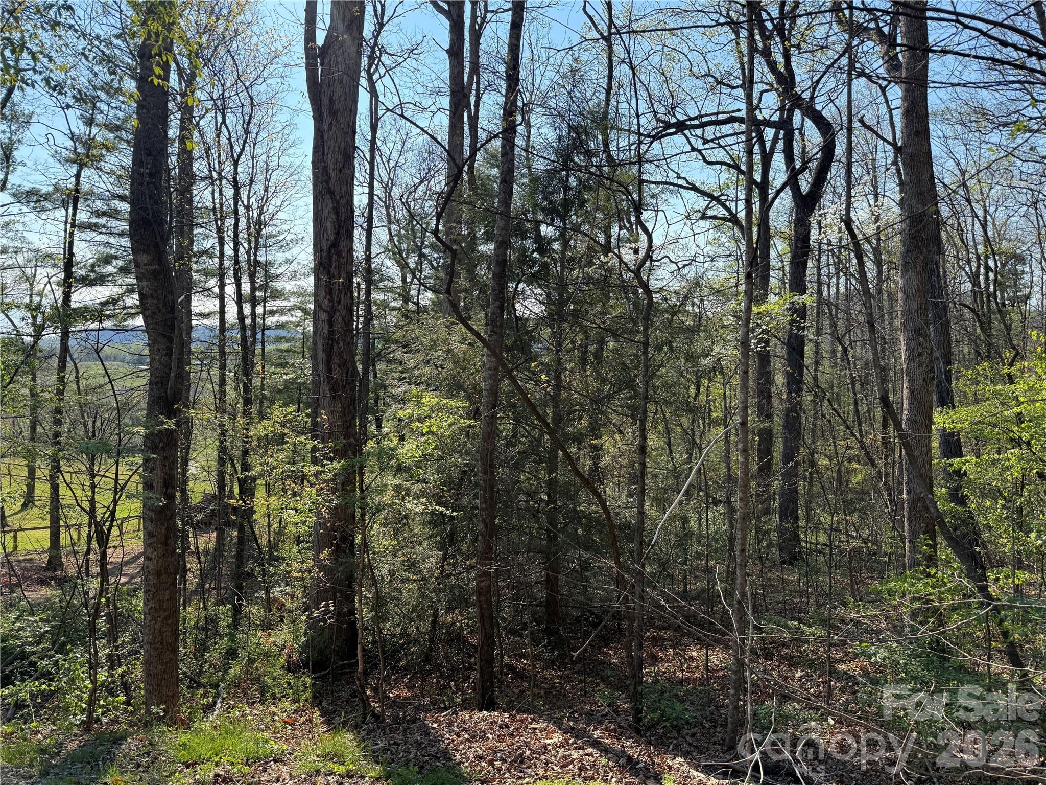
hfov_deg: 71.6
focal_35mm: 24
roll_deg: -2.1
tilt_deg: -2.2
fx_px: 725
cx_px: 523
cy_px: 392
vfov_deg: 56.8
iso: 100
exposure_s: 1/2445
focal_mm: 6.76
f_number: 1.78
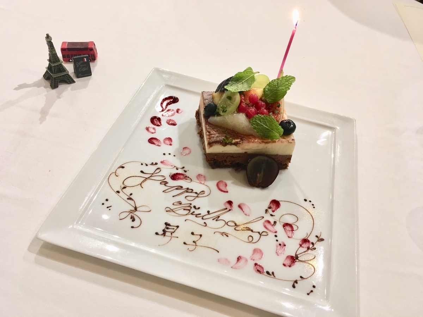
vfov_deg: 48.2
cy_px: 158
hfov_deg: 61.7
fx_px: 354
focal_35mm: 29
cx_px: 212
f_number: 2.2
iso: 80
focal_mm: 4.15
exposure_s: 1/30
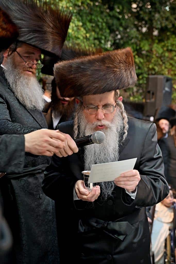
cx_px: 88
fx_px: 352
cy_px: 132
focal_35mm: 48
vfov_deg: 41.1
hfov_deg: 28.1
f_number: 4
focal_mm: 48
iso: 640
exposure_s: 1/160
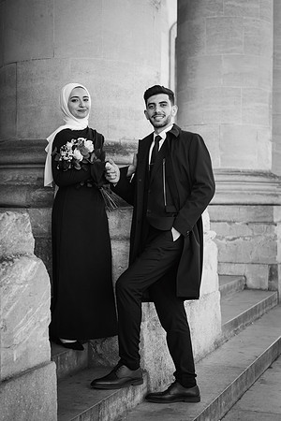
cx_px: 140
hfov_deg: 22.6
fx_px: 702
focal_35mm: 60
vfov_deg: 33.4
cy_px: 210
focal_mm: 40
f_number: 2.8
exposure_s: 1/640
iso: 200
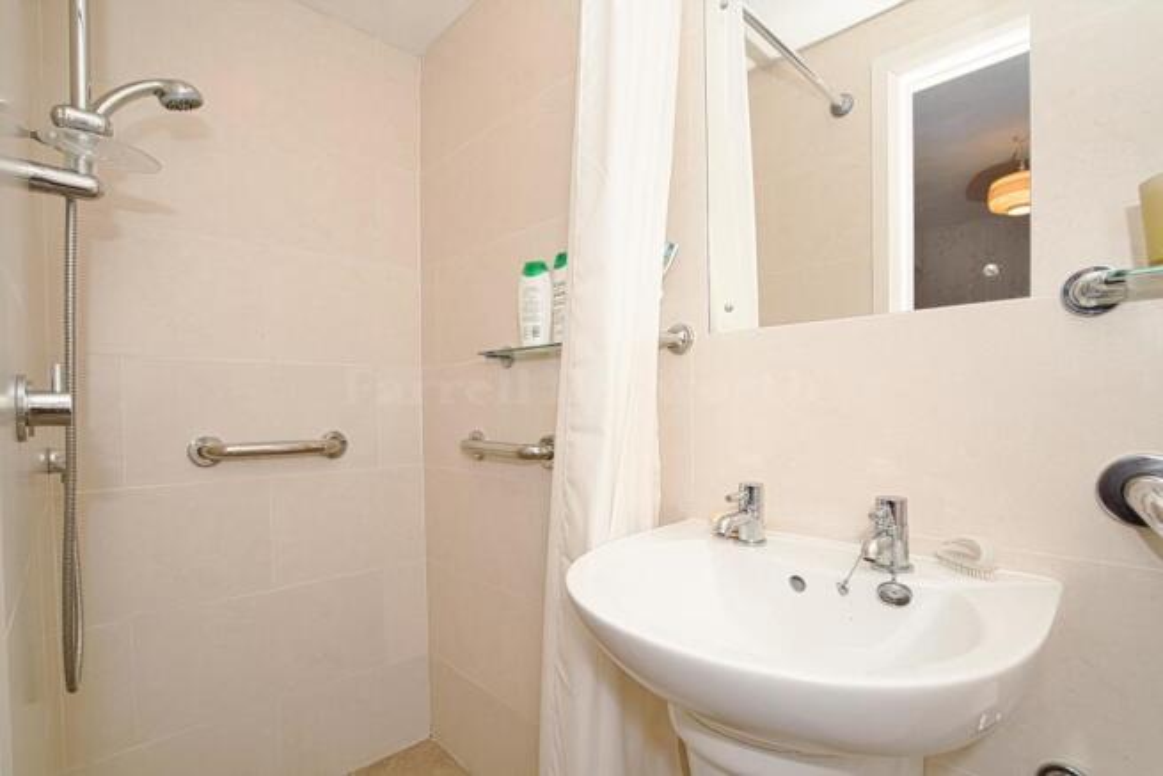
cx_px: 582
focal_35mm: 16
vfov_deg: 73.8
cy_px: 388
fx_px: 517
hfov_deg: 96.7
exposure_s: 1/60
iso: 320
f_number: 7.1
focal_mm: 16
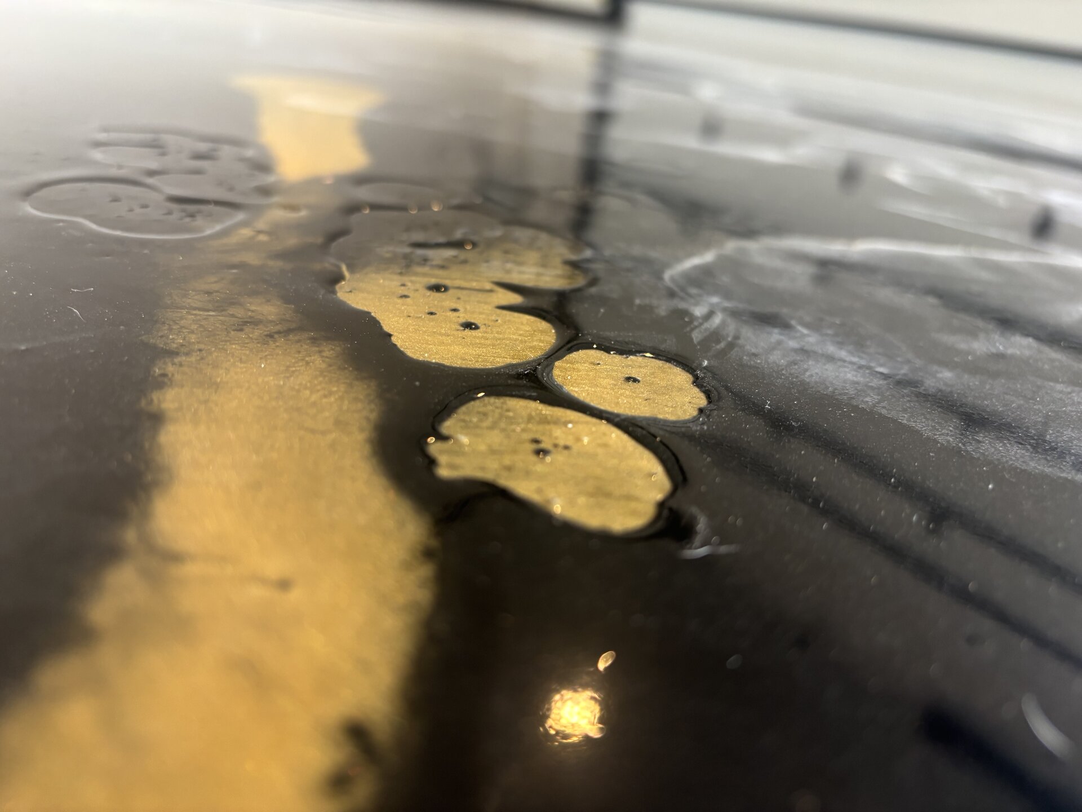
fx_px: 813
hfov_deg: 67.3
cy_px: 406
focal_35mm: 26
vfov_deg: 53.1
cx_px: 541
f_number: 1.6
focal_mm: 5.96
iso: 200
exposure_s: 1/60
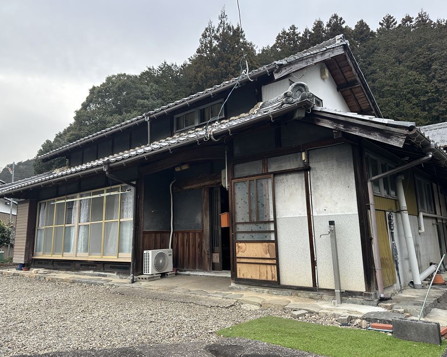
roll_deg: +1.1
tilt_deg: +11.8
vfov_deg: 54.9
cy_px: 174
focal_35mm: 26
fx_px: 344
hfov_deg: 66.0
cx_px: 218
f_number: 1.78
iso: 80
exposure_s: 1/511
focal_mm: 6.86
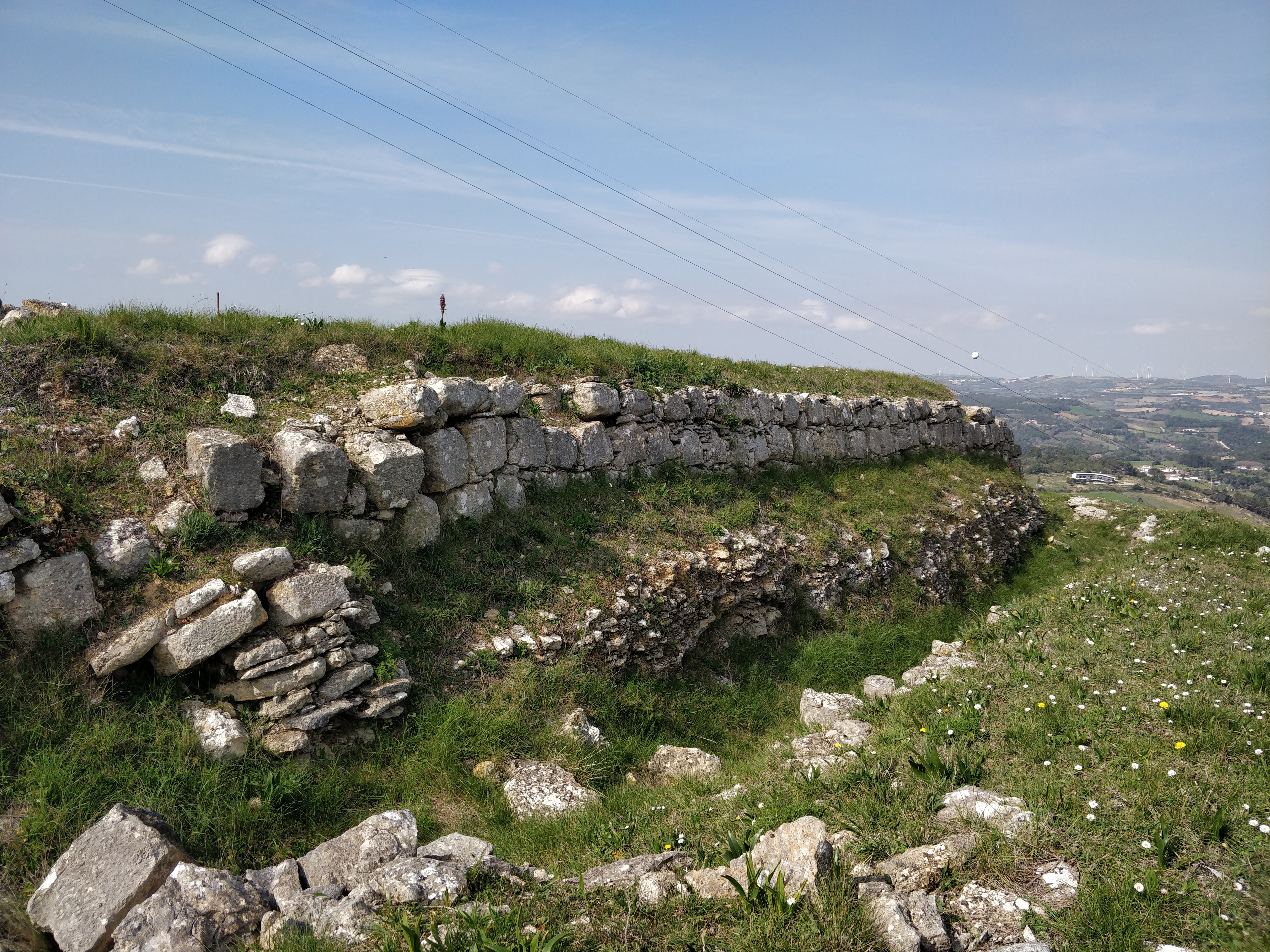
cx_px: 635
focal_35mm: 24
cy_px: 476
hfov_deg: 71.6
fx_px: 881
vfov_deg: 56.8
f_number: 1.7
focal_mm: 4.1
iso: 125
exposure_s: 1/1388
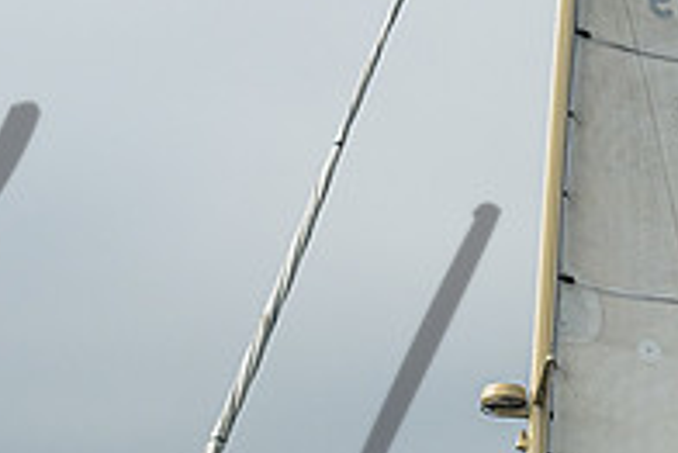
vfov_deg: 5.4
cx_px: 533
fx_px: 4749
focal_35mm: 252
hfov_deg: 8.2
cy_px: 595
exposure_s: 1/1600
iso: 500
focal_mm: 71
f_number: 6
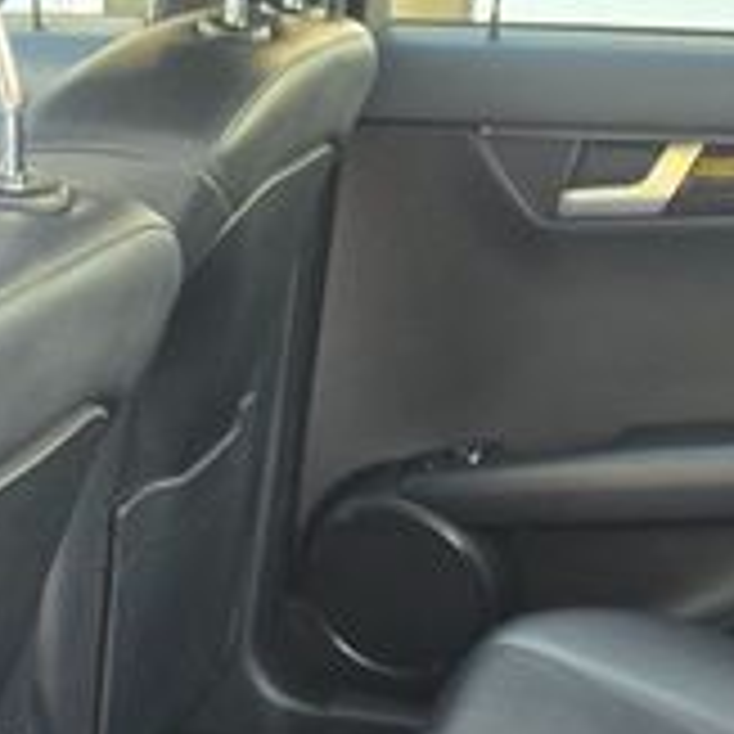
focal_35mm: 80
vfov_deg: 19.2
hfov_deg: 21.6
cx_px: 396
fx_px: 1919
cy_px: 1076
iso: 400
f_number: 1.7
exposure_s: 1/120
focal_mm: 6.3
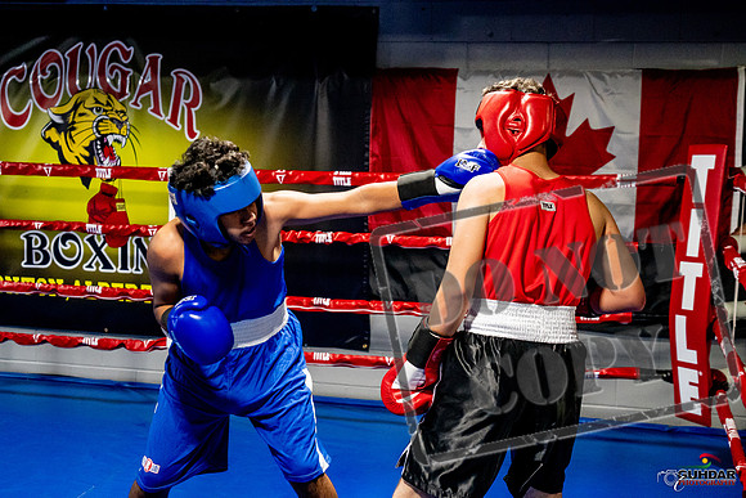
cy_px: 249
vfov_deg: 26.0
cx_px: 373
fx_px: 1078
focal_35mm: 52
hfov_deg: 38.2
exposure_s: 1/800
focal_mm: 35
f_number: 2.8
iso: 5000
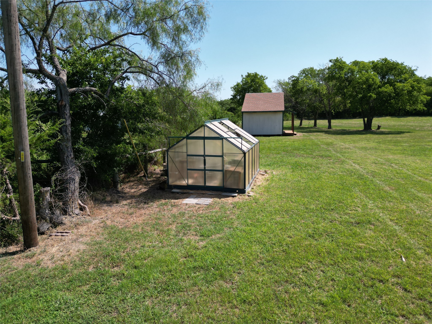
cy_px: 162
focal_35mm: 24
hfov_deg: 71.6
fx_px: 300
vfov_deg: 56.8
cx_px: 216
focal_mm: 6.72
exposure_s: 1/3000
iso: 130
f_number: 1.7
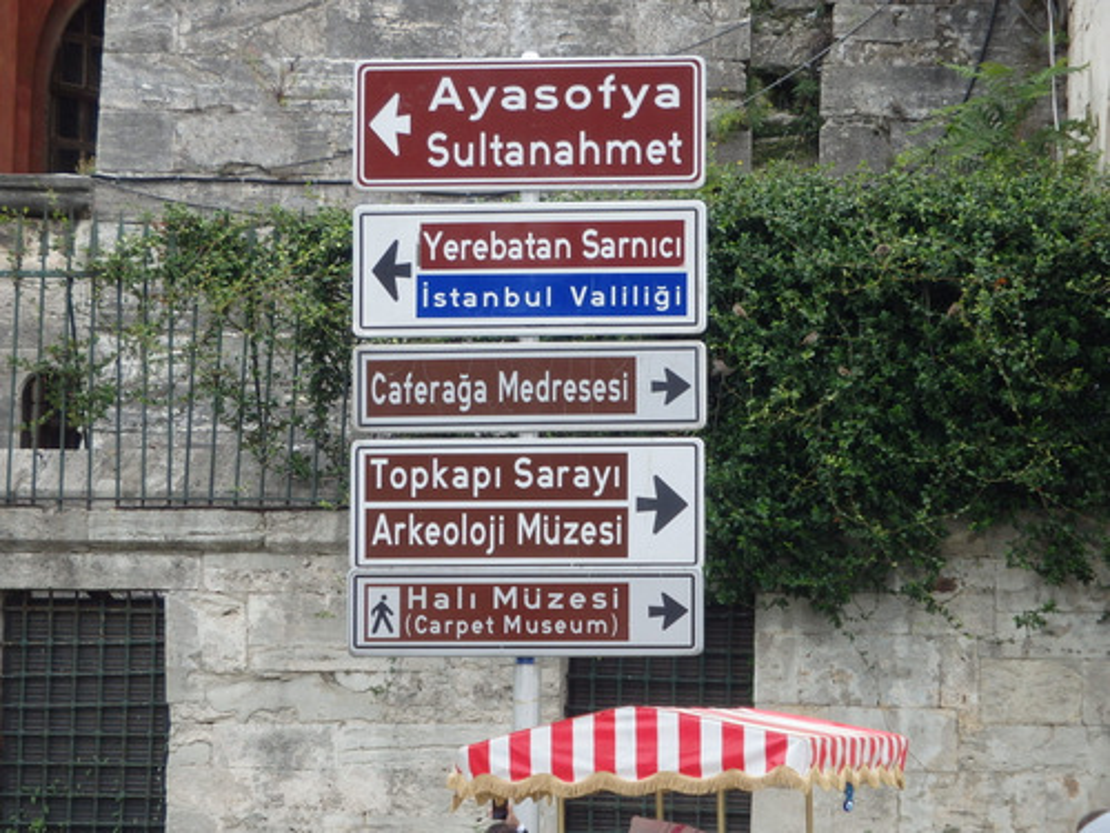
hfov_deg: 14.1
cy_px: 416
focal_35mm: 140
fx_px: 4489
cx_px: 555
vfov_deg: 10.6
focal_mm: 25
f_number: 5.9
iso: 200
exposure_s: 1/125
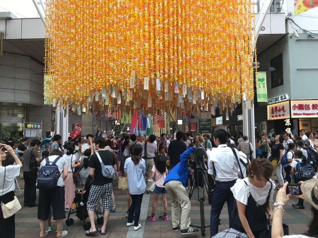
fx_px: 266
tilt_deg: +4.9
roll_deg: +0.4
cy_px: 119
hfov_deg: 61.7
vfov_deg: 48.2
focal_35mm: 29
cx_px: 159
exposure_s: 1/40
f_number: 2.2
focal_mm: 4.15
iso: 25
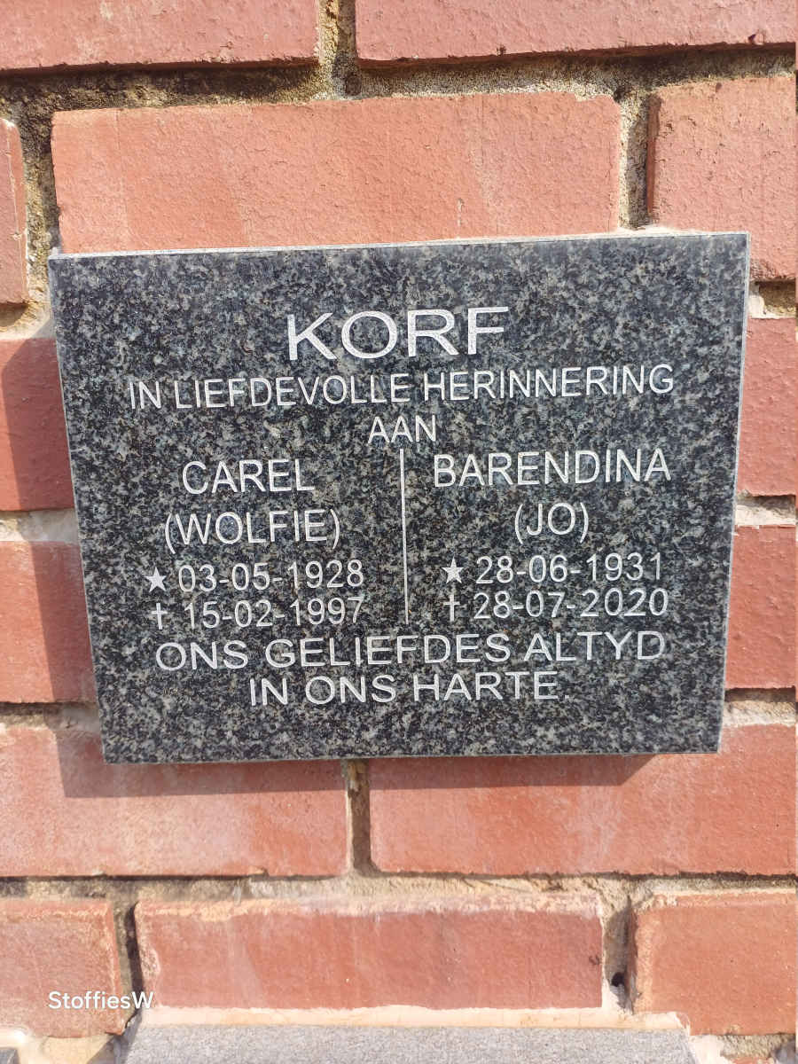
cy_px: 532
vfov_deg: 69.4
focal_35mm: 25
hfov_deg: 54.9
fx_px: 768
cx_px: 399
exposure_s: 1/197
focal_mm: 4.65
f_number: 1.8
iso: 50
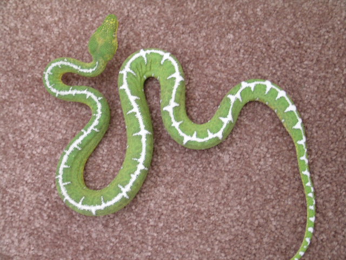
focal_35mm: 50
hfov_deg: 38.2
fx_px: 500
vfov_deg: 29.1
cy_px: 130
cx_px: 173
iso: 61
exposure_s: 1/3.7
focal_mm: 10.3
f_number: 3.4
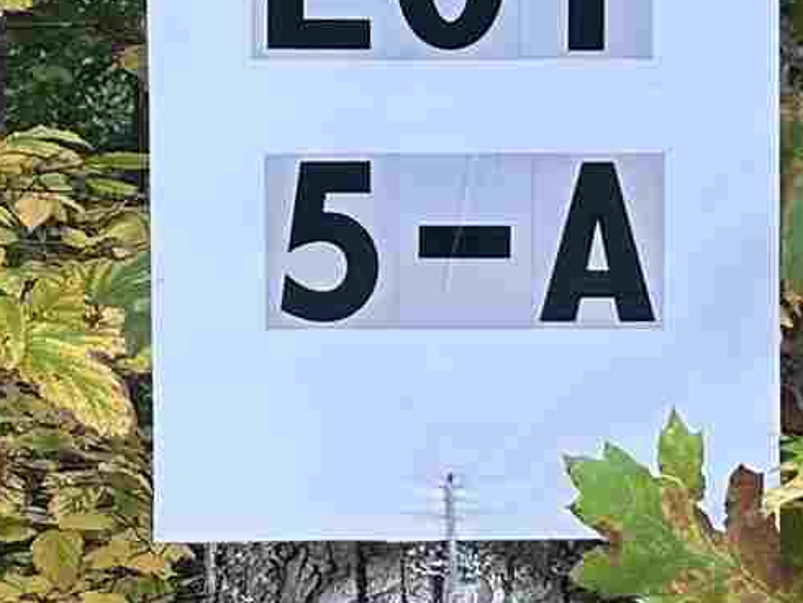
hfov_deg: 12.1
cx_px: 243
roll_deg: -0.3
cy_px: 383
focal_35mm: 163
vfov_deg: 9.1
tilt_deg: +1.1
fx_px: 3783
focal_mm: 5.7
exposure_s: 1/220
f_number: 1.5
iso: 40
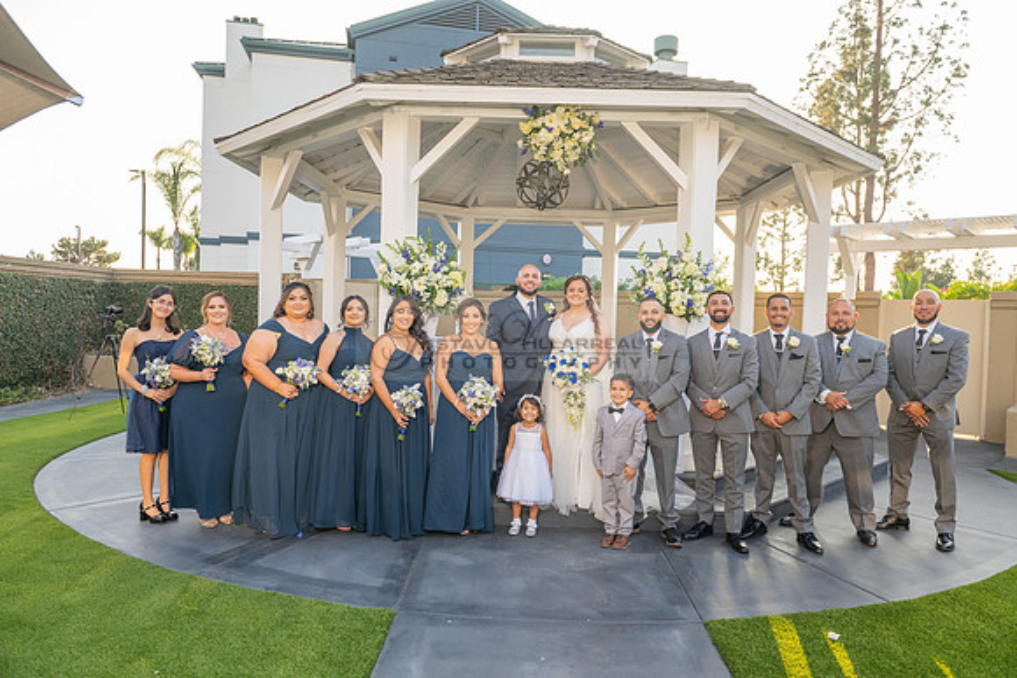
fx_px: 678
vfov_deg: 53.2
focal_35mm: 24
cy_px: 339
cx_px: 508
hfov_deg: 73.7
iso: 200
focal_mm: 24
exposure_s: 1/160
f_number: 5
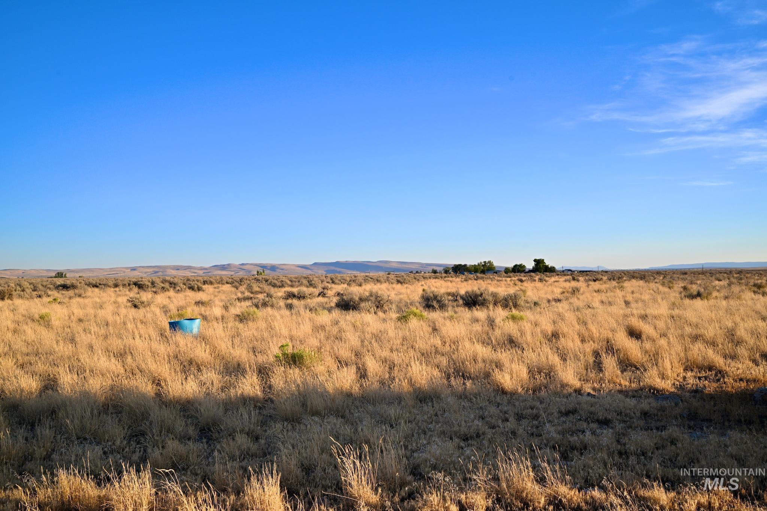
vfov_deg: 43.6
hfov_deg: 61.9
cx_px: 384
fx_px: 639
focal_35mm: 30
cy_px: 256
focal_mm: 30
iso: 800
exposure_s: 1/500
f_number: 11
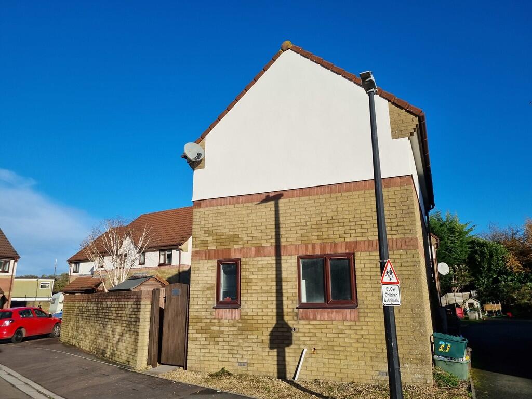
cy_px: 200
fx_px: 400
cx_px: 266
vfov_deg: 53.1
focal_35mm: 26
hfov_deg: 67.3
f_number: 1.8
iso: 50
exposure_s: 1/3832
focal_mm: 5.4
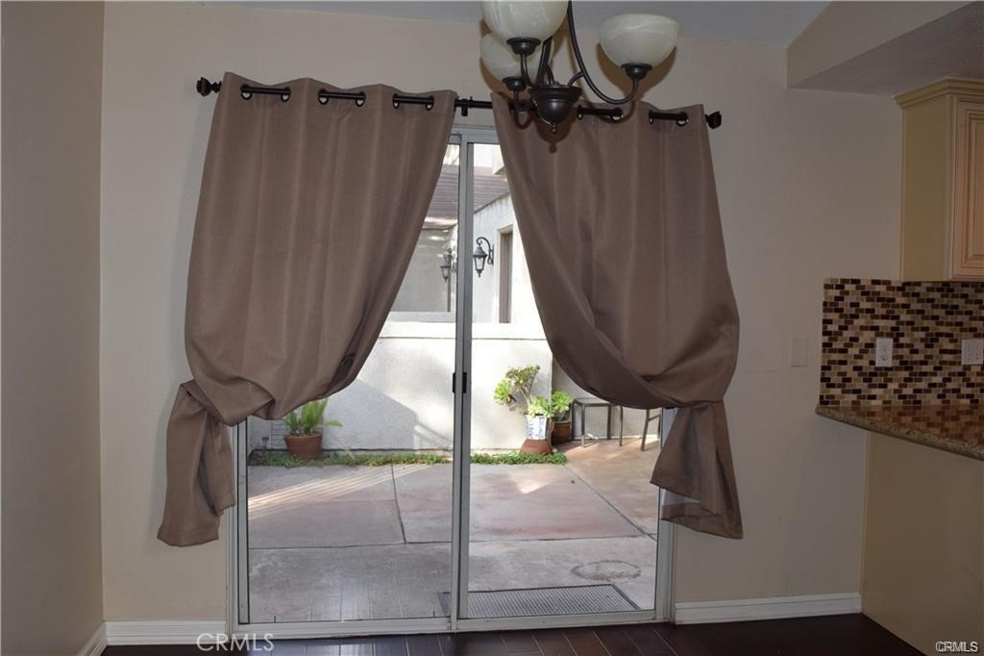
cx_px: 492
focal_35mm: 32
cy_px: 328
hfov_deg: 59.5
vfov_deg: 41.7
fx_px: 861
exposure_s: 1/125
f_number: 5.6
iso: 640
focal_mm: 21
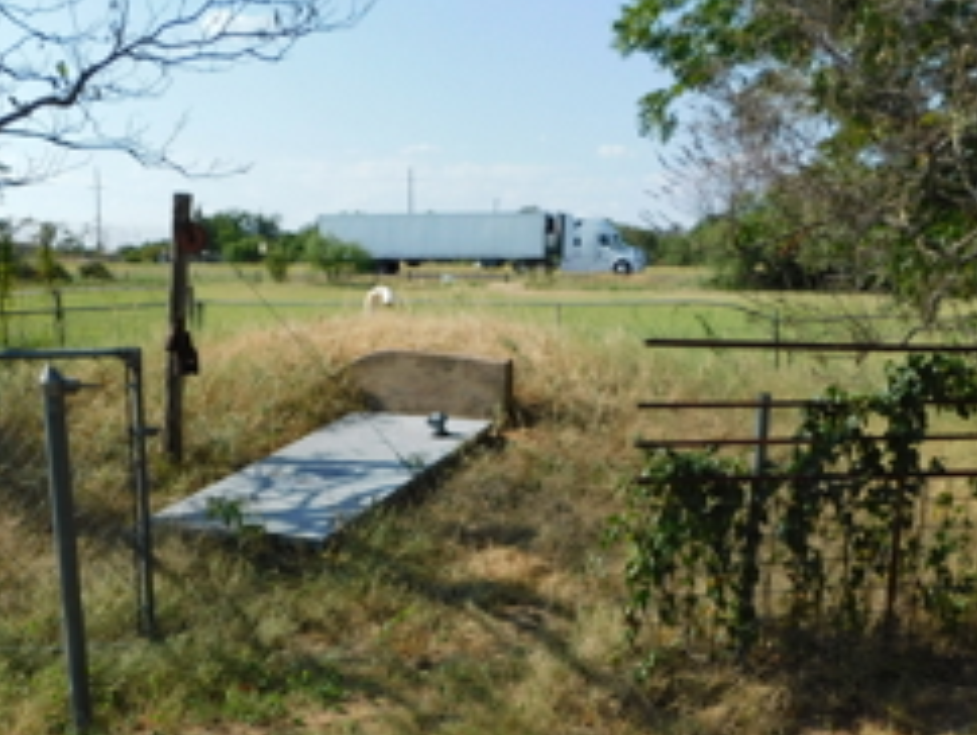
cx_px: 408
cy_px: 501
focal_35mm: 38
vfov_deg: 37.3
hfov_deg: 48.7
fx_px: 1074
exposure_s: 1/400
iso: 125
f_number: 6
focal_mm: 4
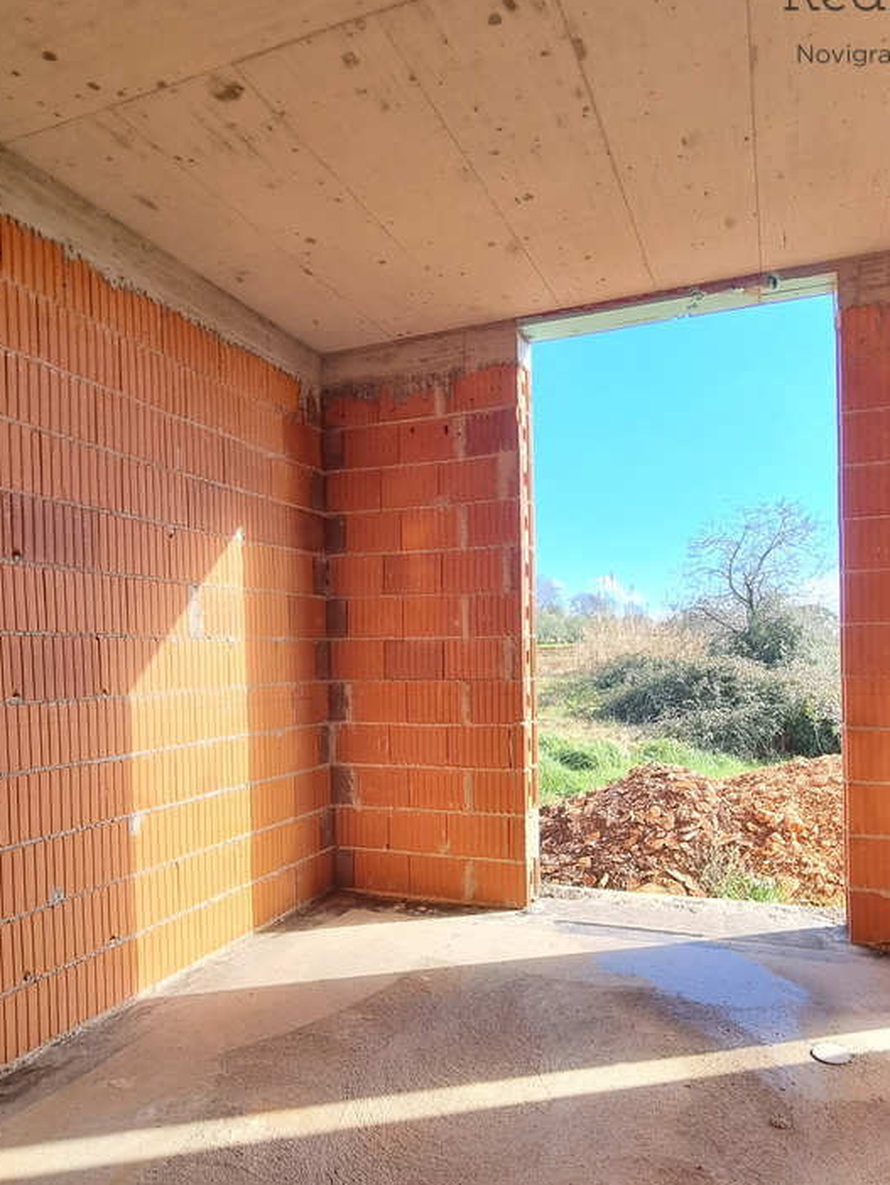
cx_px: 510
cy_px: 662
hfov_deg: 65.7
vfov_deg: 81.4
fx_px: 685
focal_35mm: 20
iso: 50
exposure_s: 1/361
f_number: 2.2
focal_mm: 2.2
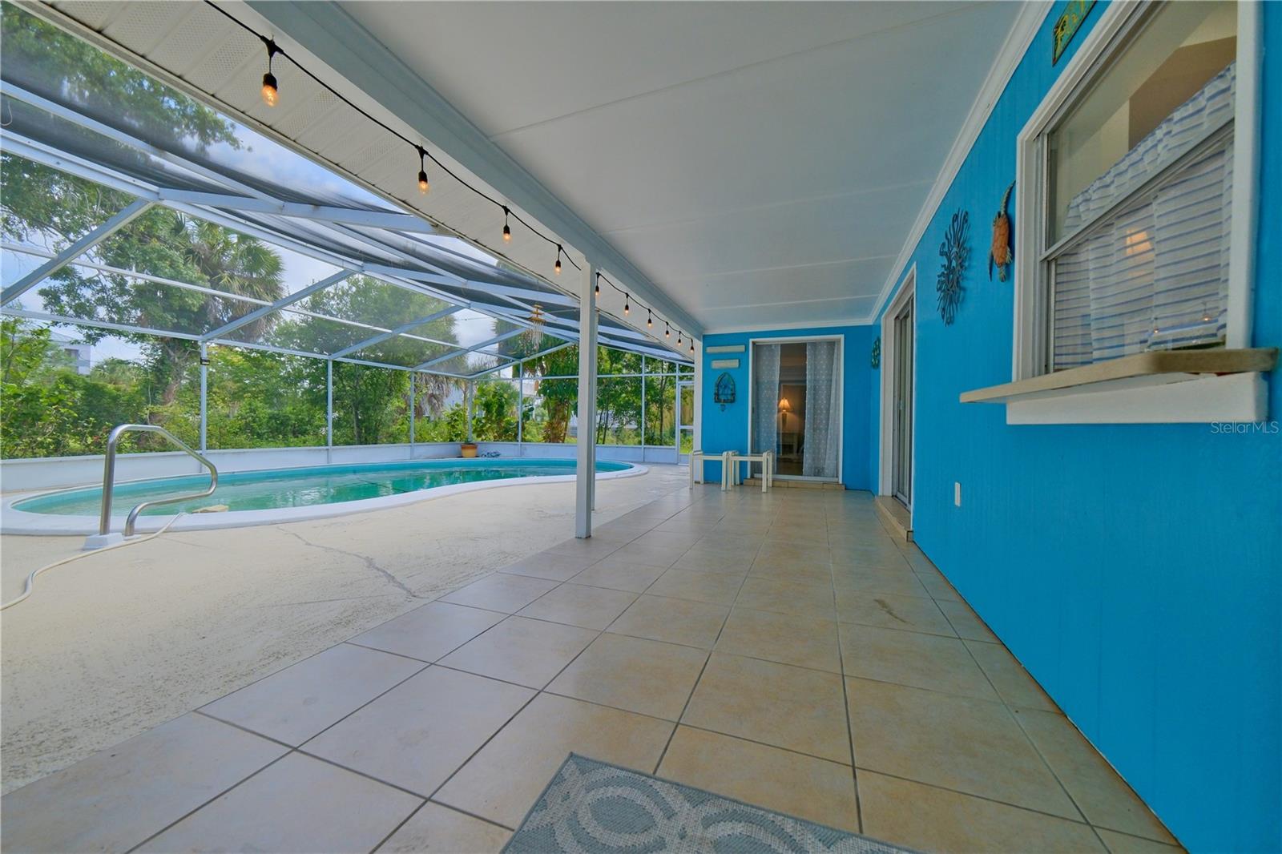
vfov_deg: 90.0
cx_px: 641
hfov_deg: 112.6
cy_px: 427
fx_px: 427
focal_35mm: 12
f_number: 4
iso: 640
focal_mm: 8
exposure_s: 1/800
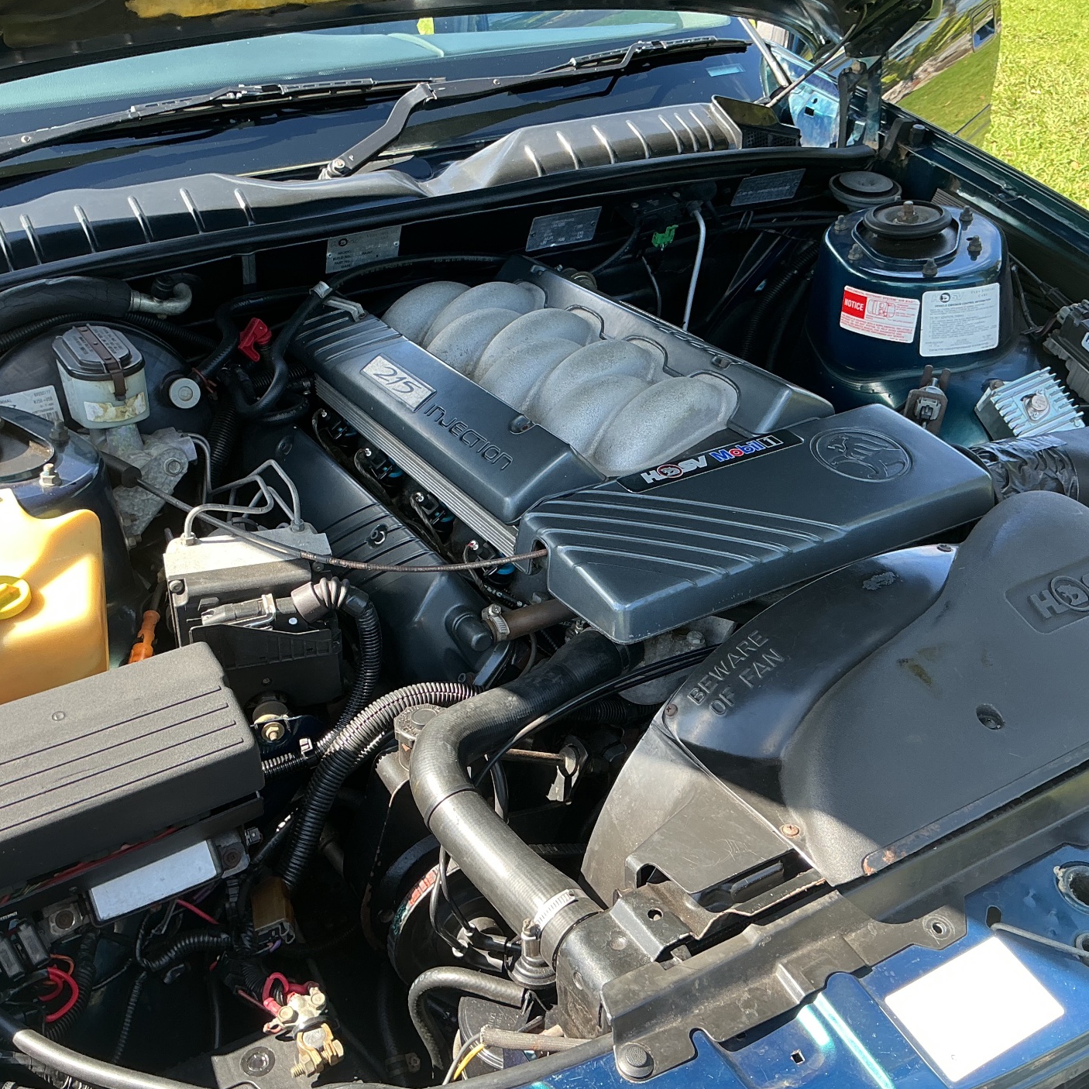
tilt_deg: -34.6
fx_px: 1246
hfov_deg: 47.2
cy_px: 538
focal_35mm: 35
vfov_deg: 47.2
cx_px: 515
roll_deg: +2.9
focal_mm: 3
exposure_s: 1/120
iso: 20
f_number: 1.8
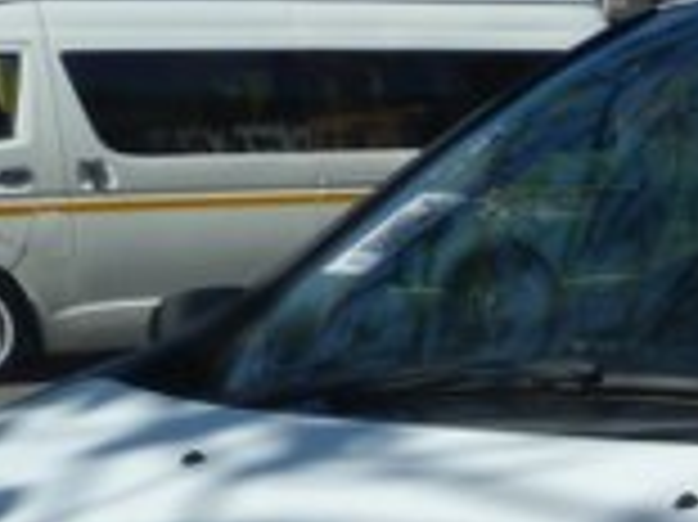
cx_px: 1144
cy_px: 958
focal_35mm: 129
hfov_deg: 14.0
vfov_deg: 10.7
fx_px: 2599
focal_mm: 4.5
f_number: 5.6
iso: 80
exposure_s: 1/320
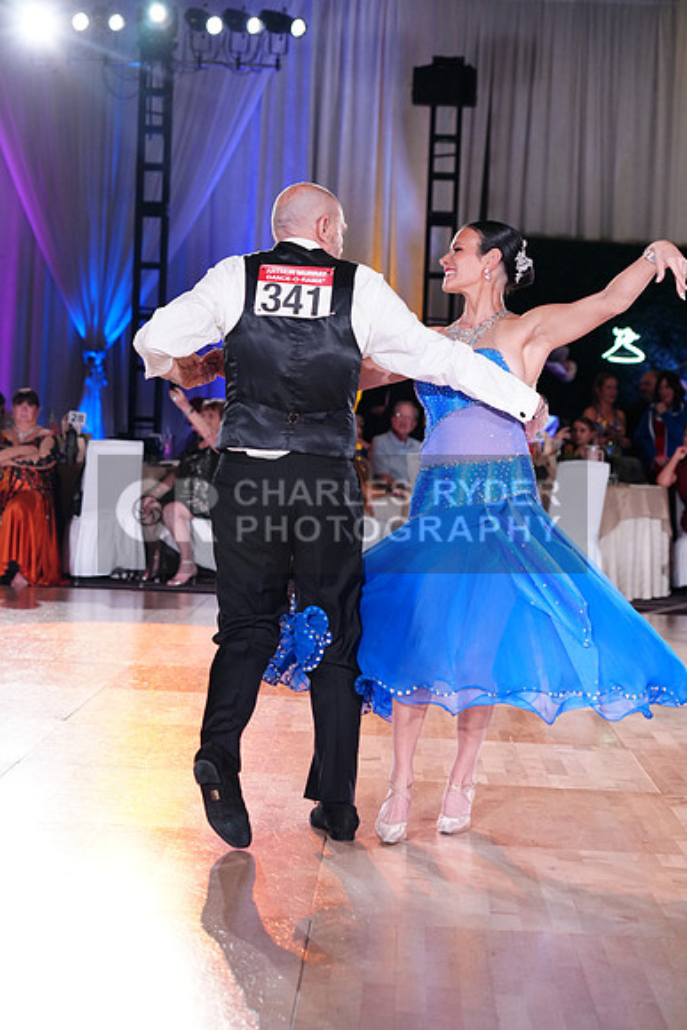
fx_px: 2117
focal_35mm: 74
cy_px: 515
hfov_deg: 18.4
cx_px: 344
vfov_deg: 27.3
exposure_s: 1/320
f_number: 4
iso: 2500
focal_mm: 74
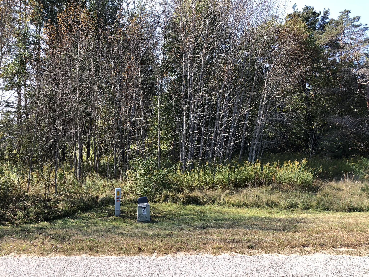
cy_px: 138
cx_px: 184
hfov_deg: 63.4
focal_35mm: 28
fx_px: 298
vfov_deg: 49.7
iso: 20
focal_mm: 3.99
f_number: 1.8
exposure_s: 1/366
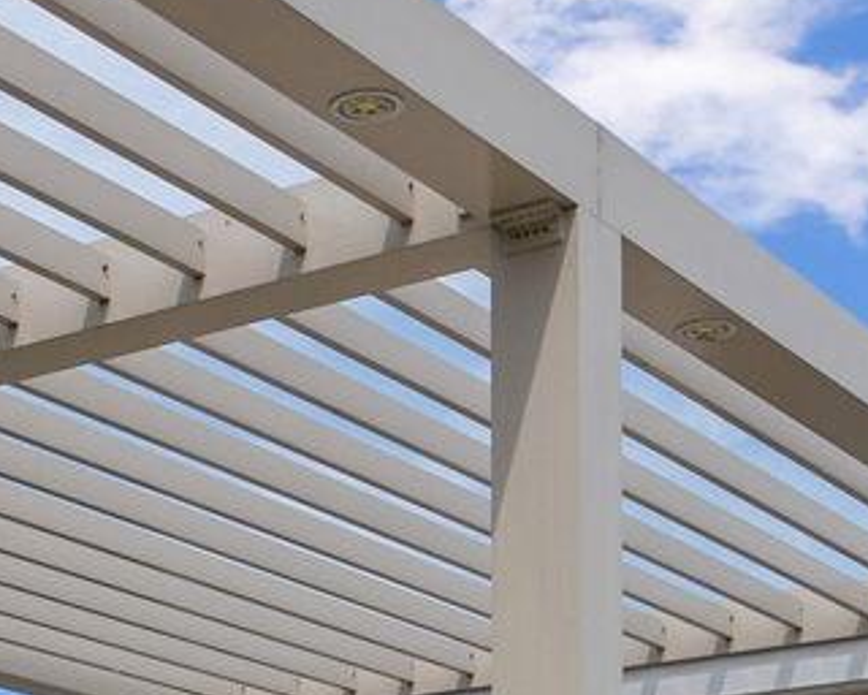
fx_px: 2466
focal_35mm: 96
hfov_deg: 19.7
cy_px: 1379
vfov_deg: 13.7
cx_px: 119
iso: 200
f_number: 8
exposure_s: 1/800
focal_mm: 16
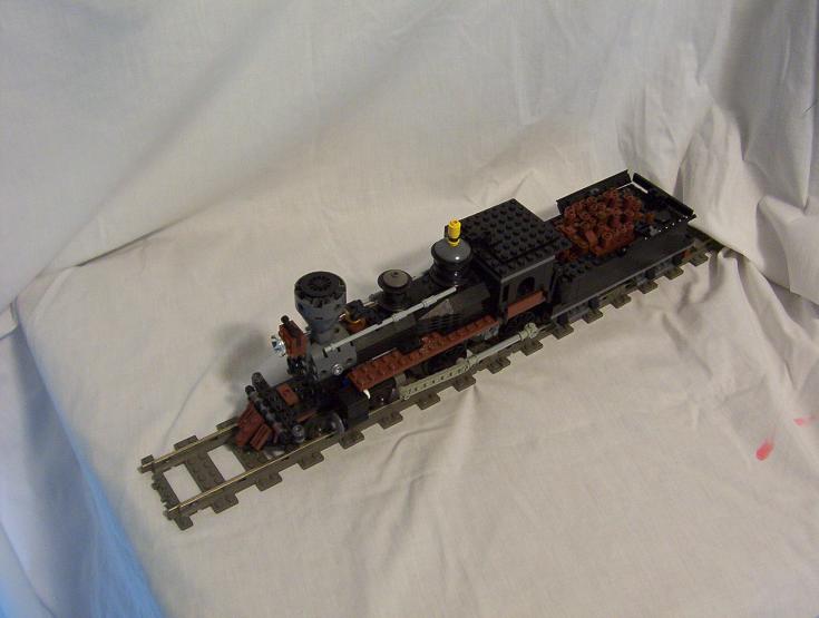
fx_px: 854
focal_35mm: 36
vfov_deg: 39.8
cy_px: 309
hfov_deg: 51.2
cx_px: 410
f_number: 2.76
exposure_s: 1/14.1
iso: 200
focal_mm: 5.54
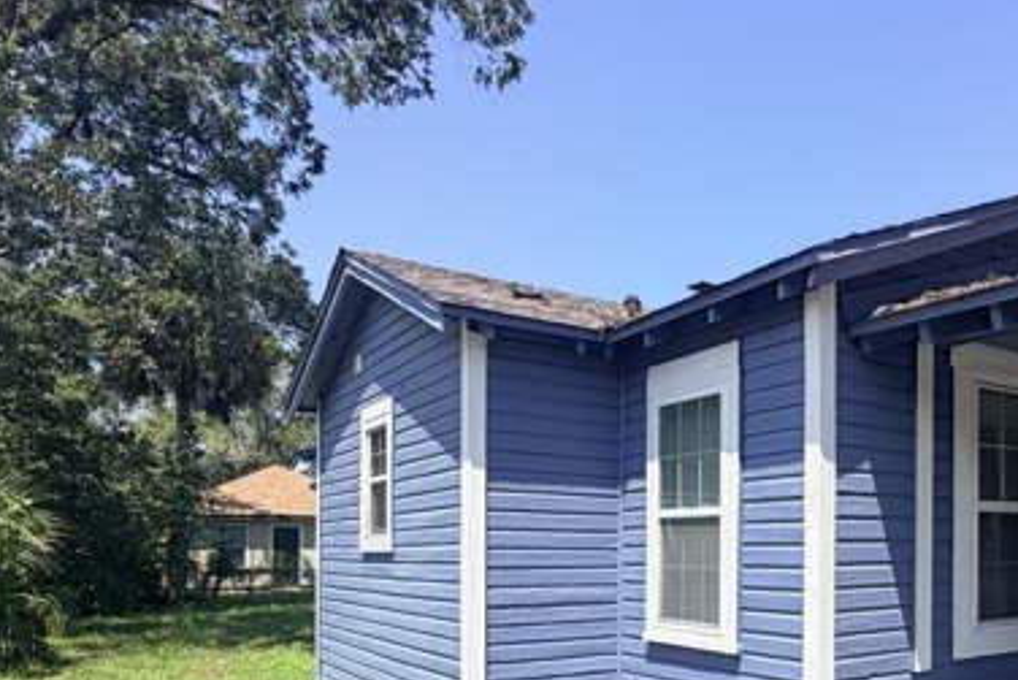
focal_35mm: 31
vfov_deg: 40.9
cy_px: 528
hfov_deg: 57.1
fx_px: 877
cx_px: 769
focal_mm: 2.22
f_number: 2.2
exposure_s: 1/770
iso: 32
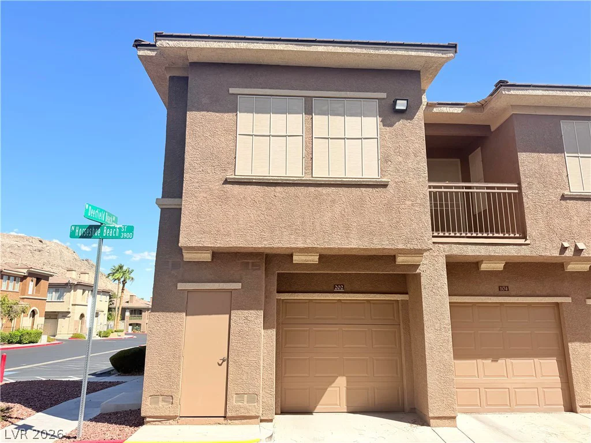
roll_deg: +0.8
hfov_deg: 71.6
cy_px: 222
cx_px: 296
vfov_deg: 56.8
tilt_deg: +11.9
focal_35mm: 24
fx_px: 410
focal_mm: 6.76
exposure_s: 1/3953
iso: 80
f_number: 1.78
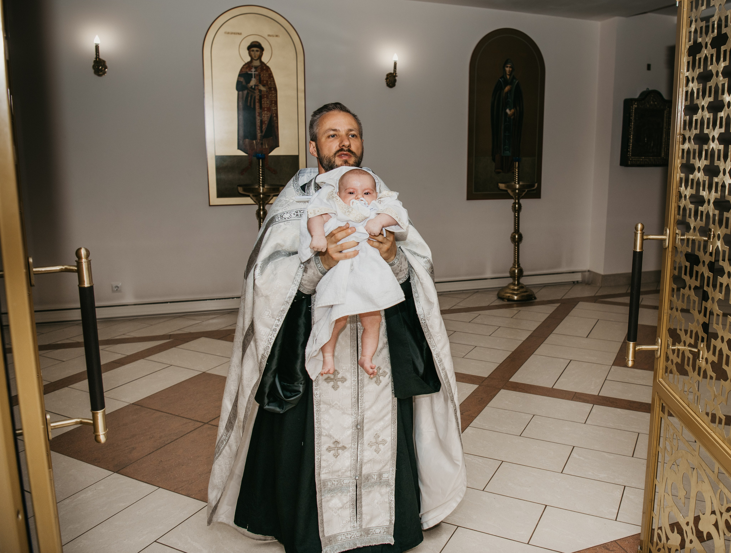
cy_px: 255
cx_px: 447
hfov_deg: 62.3
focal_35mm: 28
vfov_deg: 49.7
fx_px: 596
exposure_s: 1/160
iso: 100
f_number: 4
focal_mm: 24
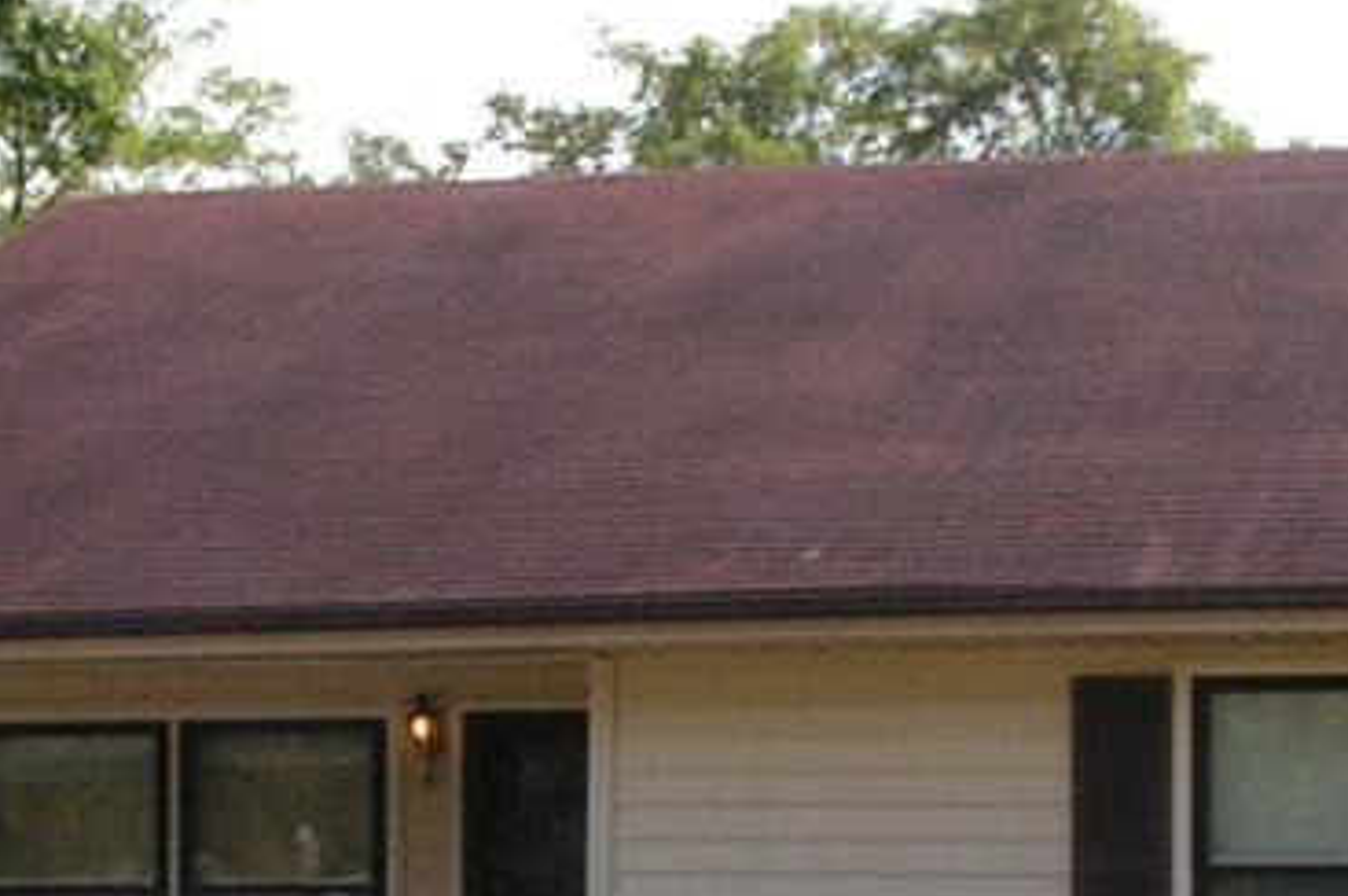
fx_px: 5163
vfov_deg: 9.9
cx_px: 672
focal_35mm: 138
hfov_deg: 14.9
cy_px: 841
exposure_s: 1/100
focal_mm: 6.3
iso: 50
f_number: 8
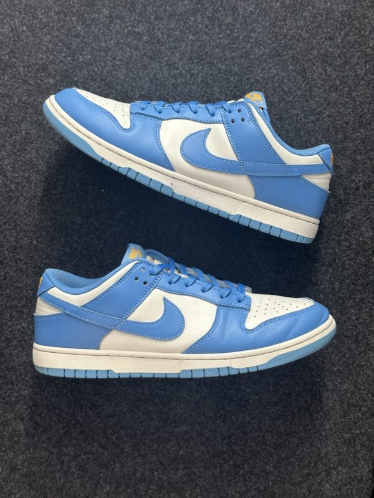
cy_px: 249
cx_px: 187
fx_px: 691
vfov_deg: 39.6
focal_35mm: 48
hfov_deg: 30.3
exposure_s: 1/33
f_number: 1.78
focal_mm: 6.86
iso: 200
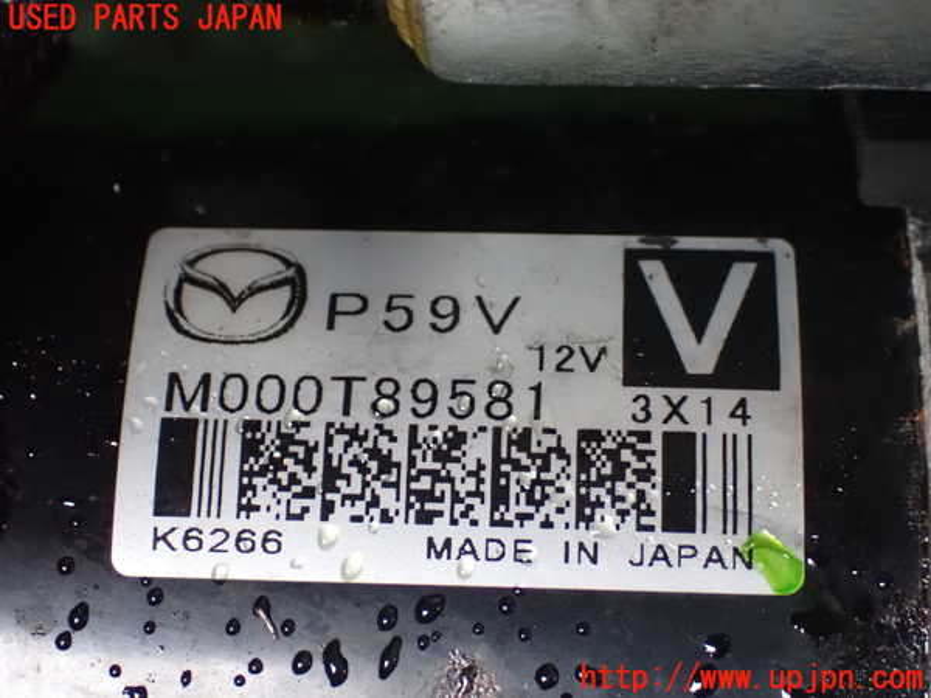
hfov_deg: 29.0
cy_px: 349
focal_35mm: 67
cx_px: 466
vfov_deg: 21.9
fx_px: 1802
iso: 1600
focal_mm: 11.88
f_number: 3.8
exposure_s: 1/50
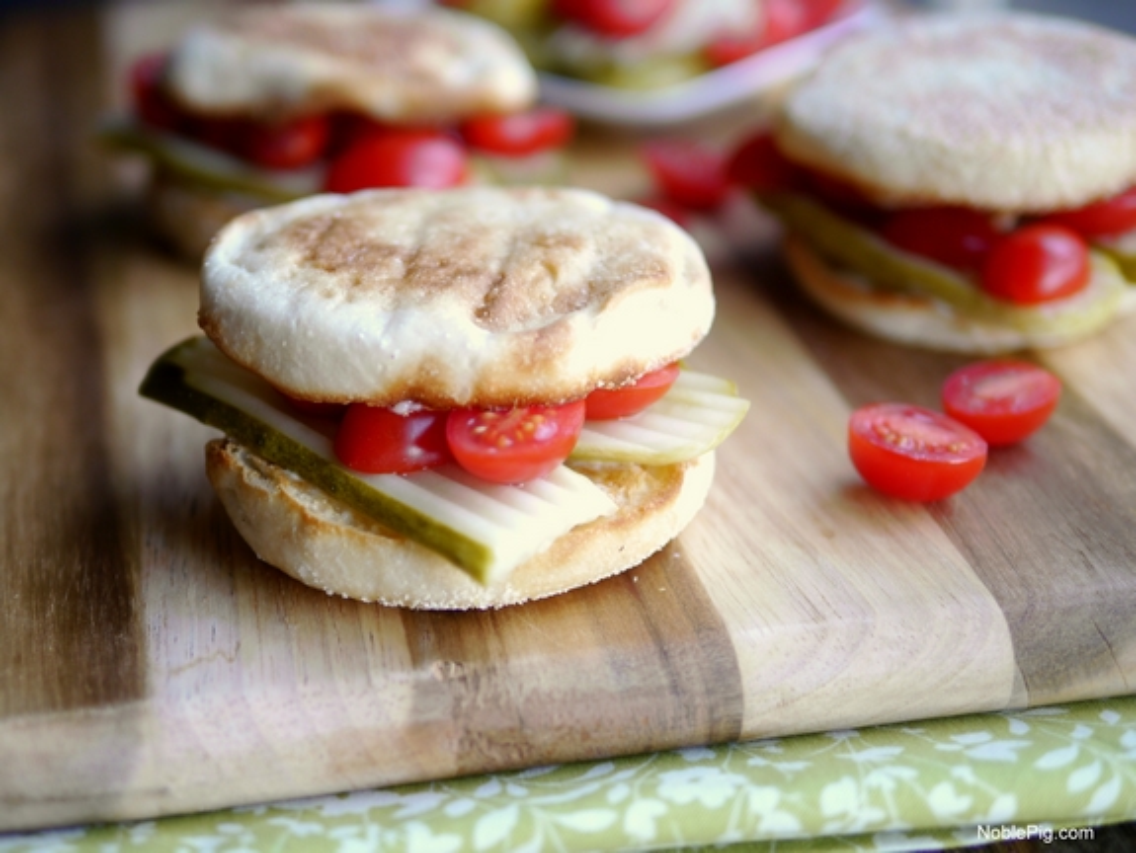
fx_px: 1642
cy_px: 426
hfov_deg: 38.2
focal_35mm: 50
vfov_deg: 29.1
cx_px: 568
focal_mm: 25
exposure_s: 1/80
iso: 100
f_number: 1.4
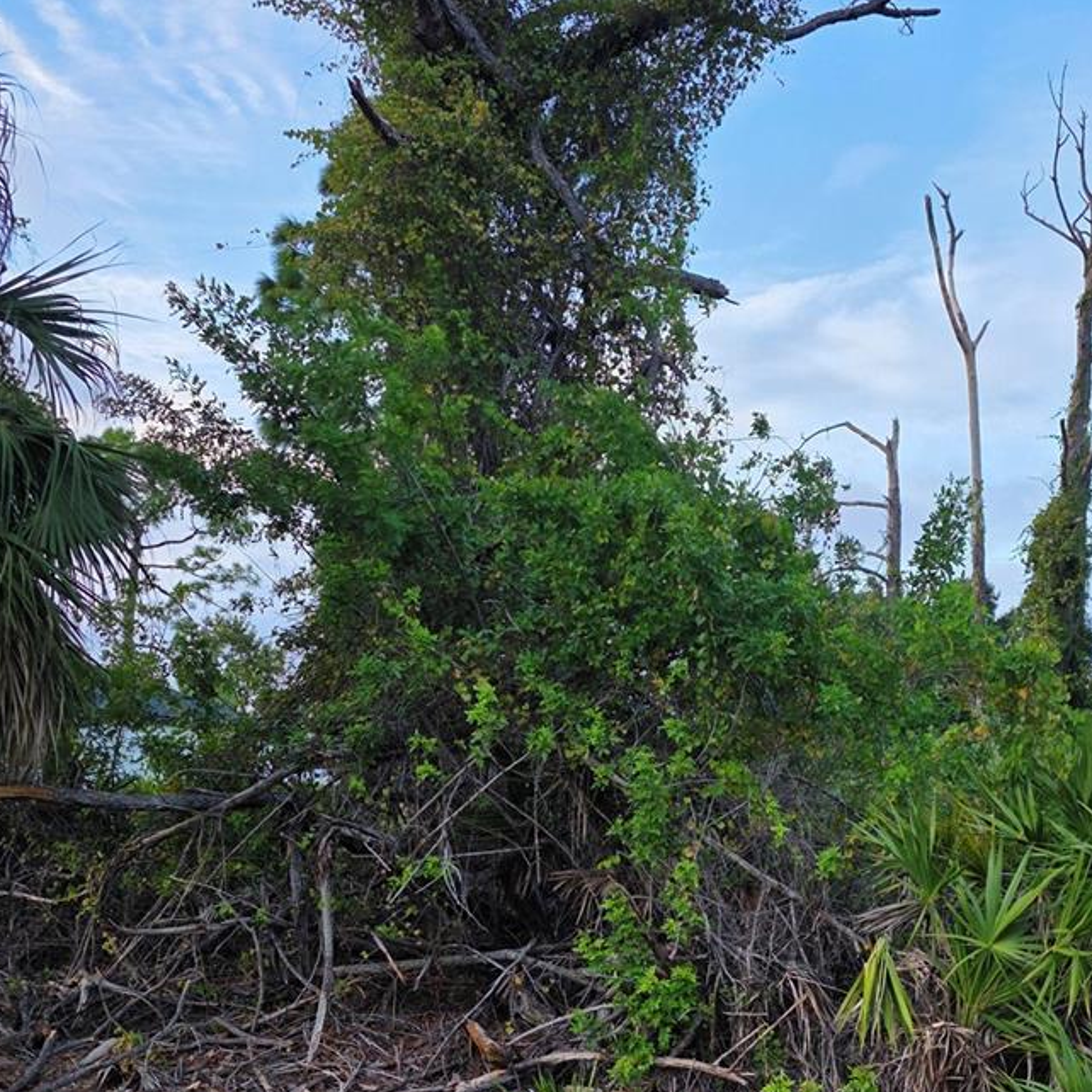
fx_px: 1356
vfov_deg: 41.8
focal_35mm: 38
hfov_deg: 43.1
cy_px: 883
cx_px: 754
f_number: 1.7
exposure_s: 1/359
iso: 50
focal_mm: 6.3
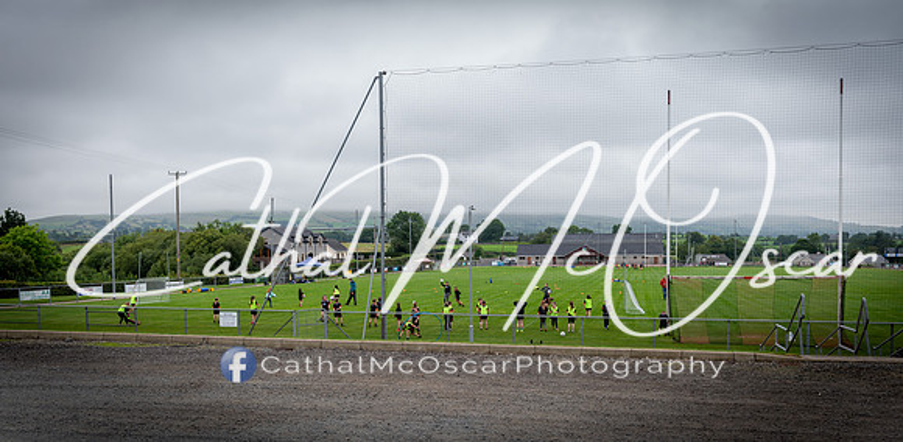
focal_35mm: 31
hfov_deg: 64.4
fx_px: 716
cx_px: 454
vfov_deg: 34.1
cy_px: 286
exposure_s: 1/100
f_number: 2.8
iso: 100
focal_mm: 28
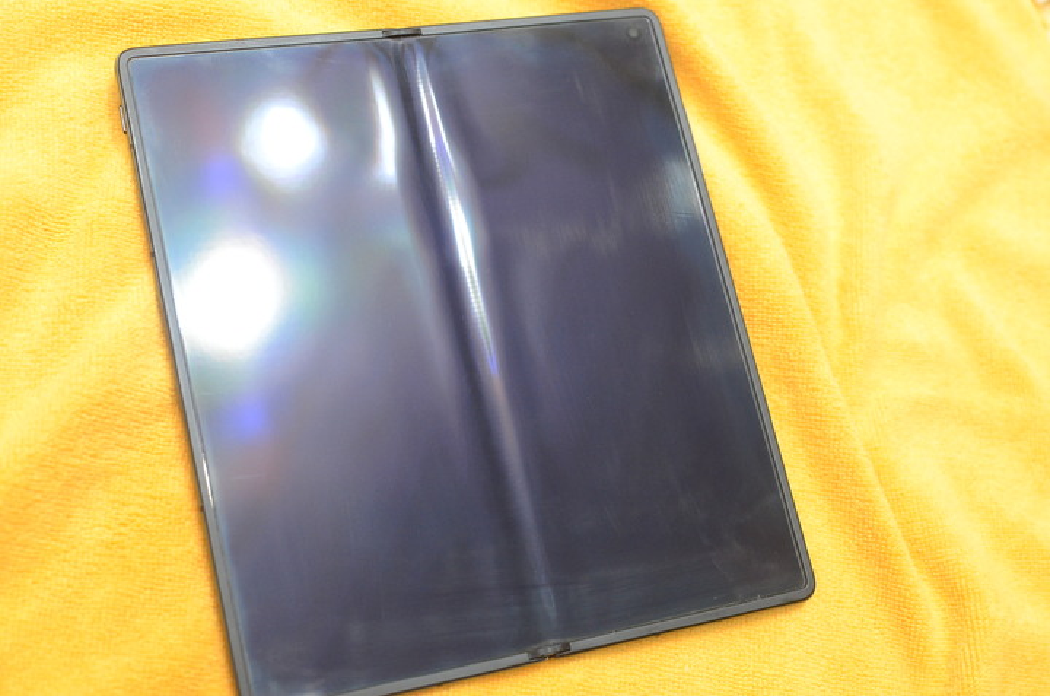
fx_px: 1528
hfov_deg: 37.9
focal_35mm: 52
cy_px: 348
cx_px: 525
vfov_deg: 25.6
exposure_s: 1/60
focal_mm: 35
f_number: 4.5
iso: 1600
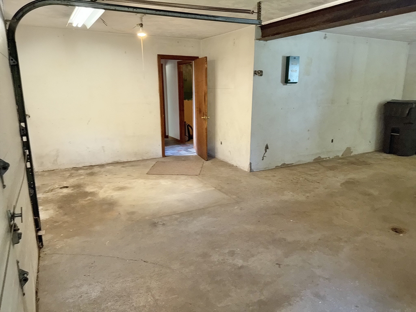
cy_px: 156
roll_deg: -0.5
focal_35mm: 24
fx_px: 288
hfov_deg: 71.6
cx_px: 208
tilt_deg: -12.1
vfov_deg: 56.8
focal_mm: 6.76
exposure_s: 1/60
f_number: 1.78
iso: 250
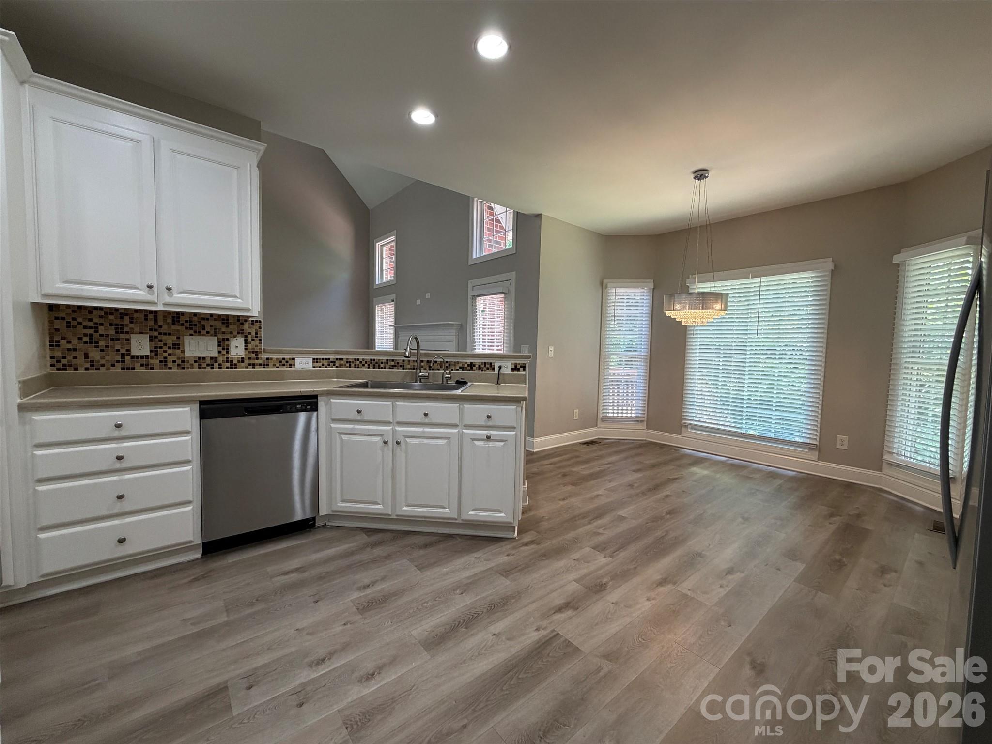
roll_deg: -1.1
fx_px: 401
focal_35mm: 14
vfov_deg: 85.7
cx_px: 496
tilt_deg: -3.9
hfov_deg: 102.1
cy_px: 372
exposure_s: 1/120
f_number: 2.2
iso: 320
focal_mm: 2.22
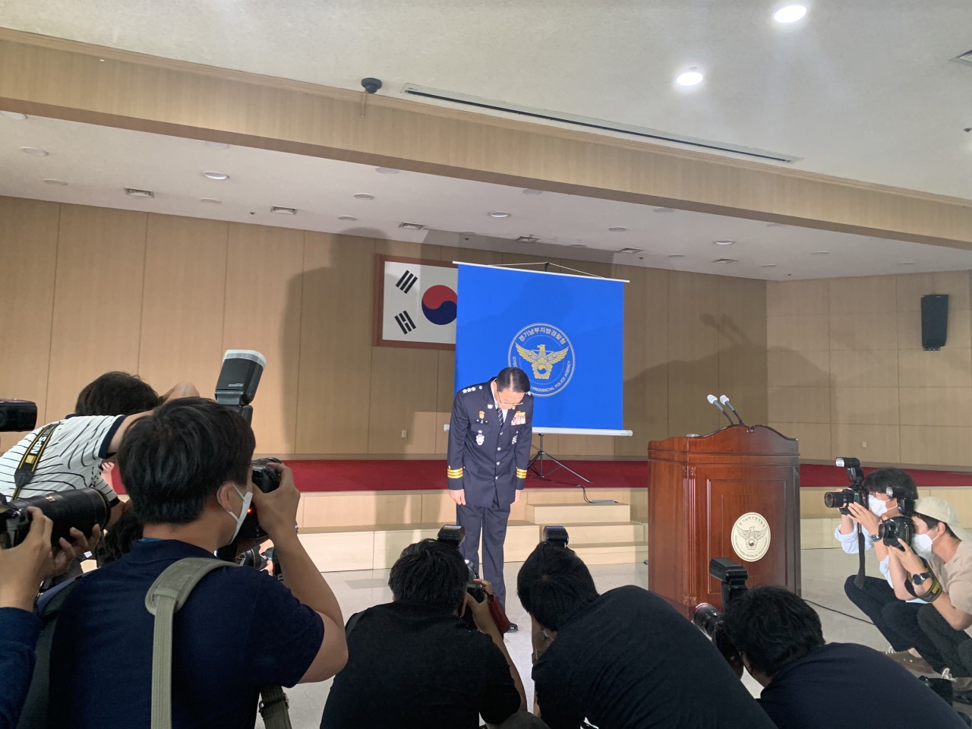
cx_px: 486
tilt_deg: +0.7
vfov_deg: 53.1
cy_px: 364
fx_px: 730
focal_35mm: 26
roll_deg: -0.7
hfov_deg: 67.3
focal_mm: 4.25
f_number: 1.8
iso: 125
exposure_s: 1/60
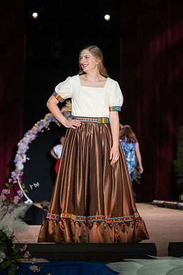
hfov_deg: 11.7
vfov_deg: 17.4
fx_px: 896
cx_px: 114
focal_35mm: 117
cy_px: 132
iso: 500
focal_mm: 70
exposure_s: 1/800
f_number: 2.8
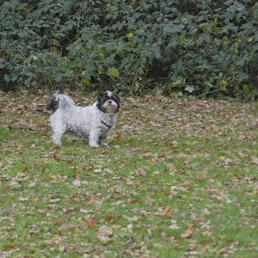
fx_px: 2395
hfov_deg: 6.2
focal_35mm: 284
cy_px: 129
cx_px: 104
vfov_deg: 6.2
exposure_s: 1/100
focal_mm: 42.4
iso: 200
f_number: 5.1
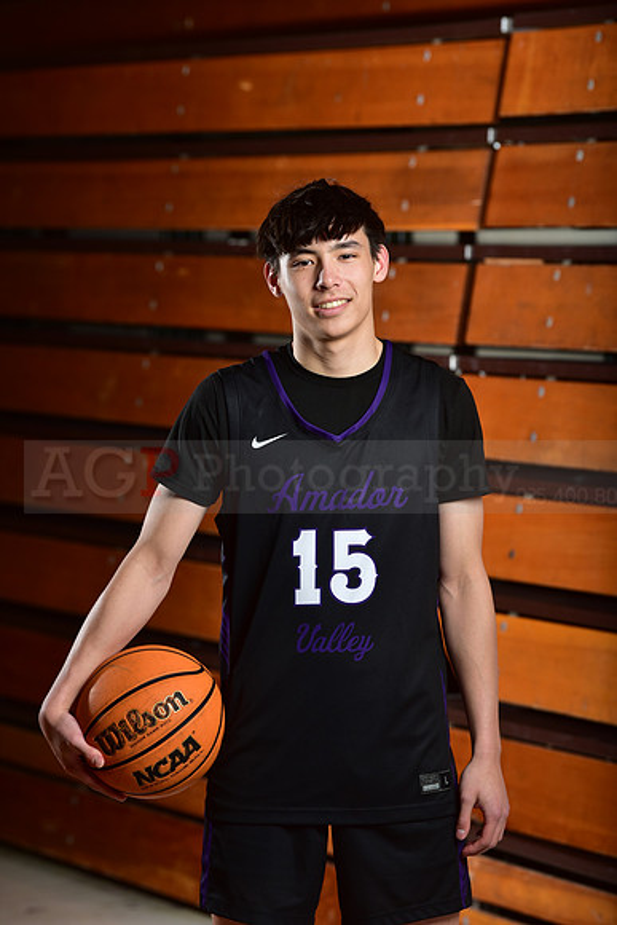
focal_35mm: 170
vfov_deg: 12.1
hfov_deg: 8.1
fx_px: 4367
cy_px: 462
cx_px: 308
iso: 320
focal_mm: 170
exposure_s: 1/250
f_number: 5
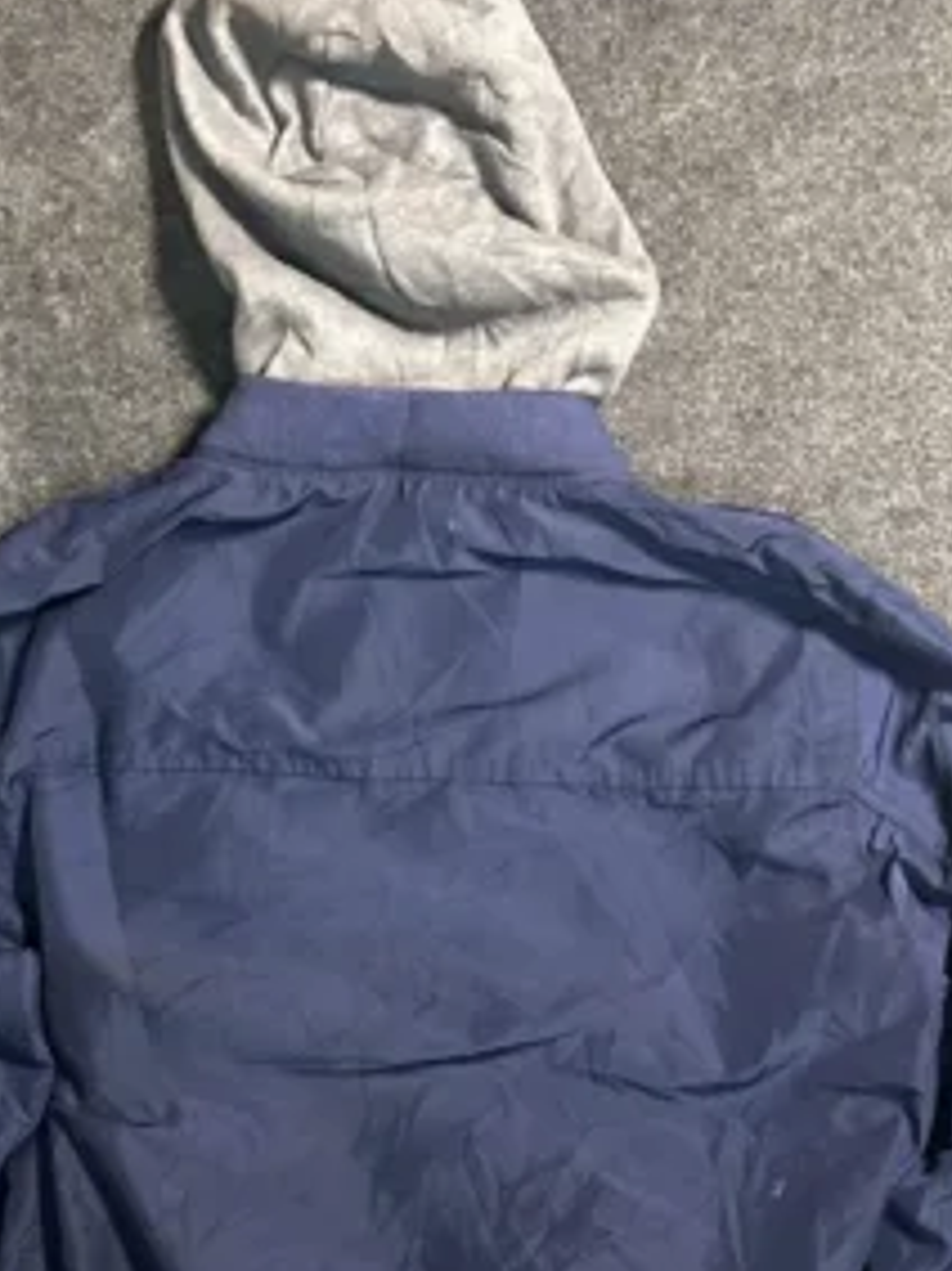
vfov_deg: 37.5
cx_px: 431
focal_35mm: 49
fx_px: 1798
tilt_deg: -70.4
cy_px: 1022
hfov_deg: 29.6
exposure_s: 1/50
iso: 500
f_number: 1.5
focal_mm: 5.7
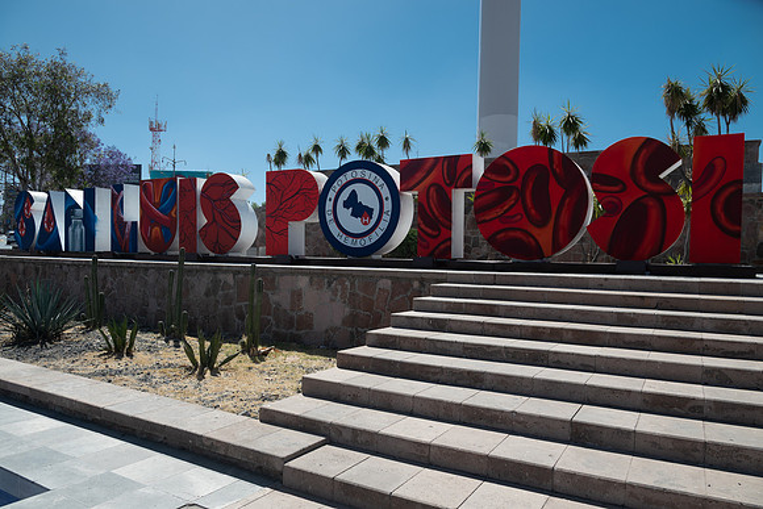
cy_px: 263
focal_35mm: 25
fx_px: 526
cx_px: 375
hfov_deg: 71.9
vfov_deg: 51.6
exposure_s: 1/400
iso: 100
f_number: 7.1
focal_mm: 24
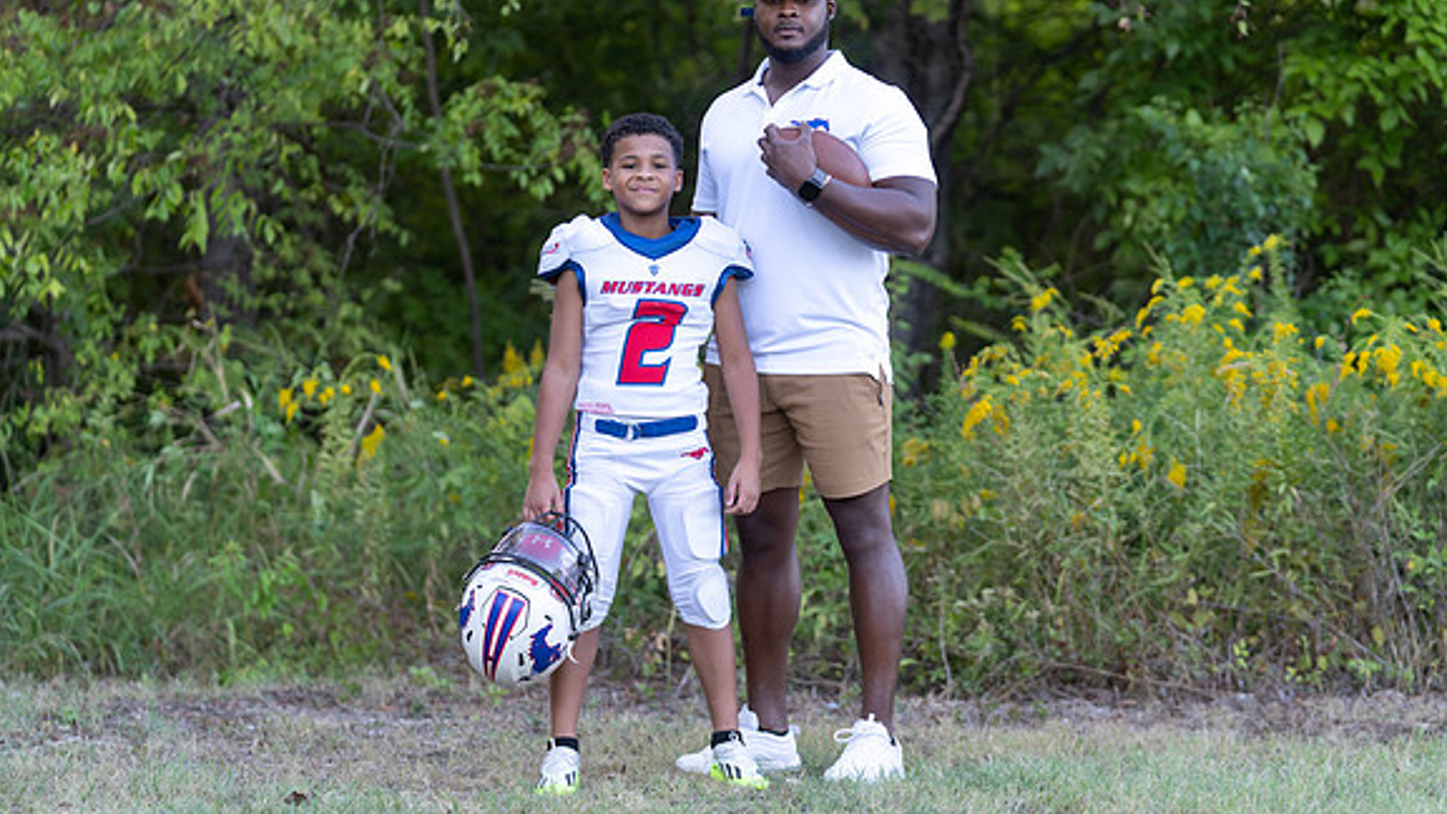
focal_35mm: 96
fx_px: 3683
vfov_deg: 12.6
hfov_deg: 22.2
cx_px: 721
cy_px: 346
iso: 320
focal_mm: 90
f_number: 2.8
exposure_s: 1/320
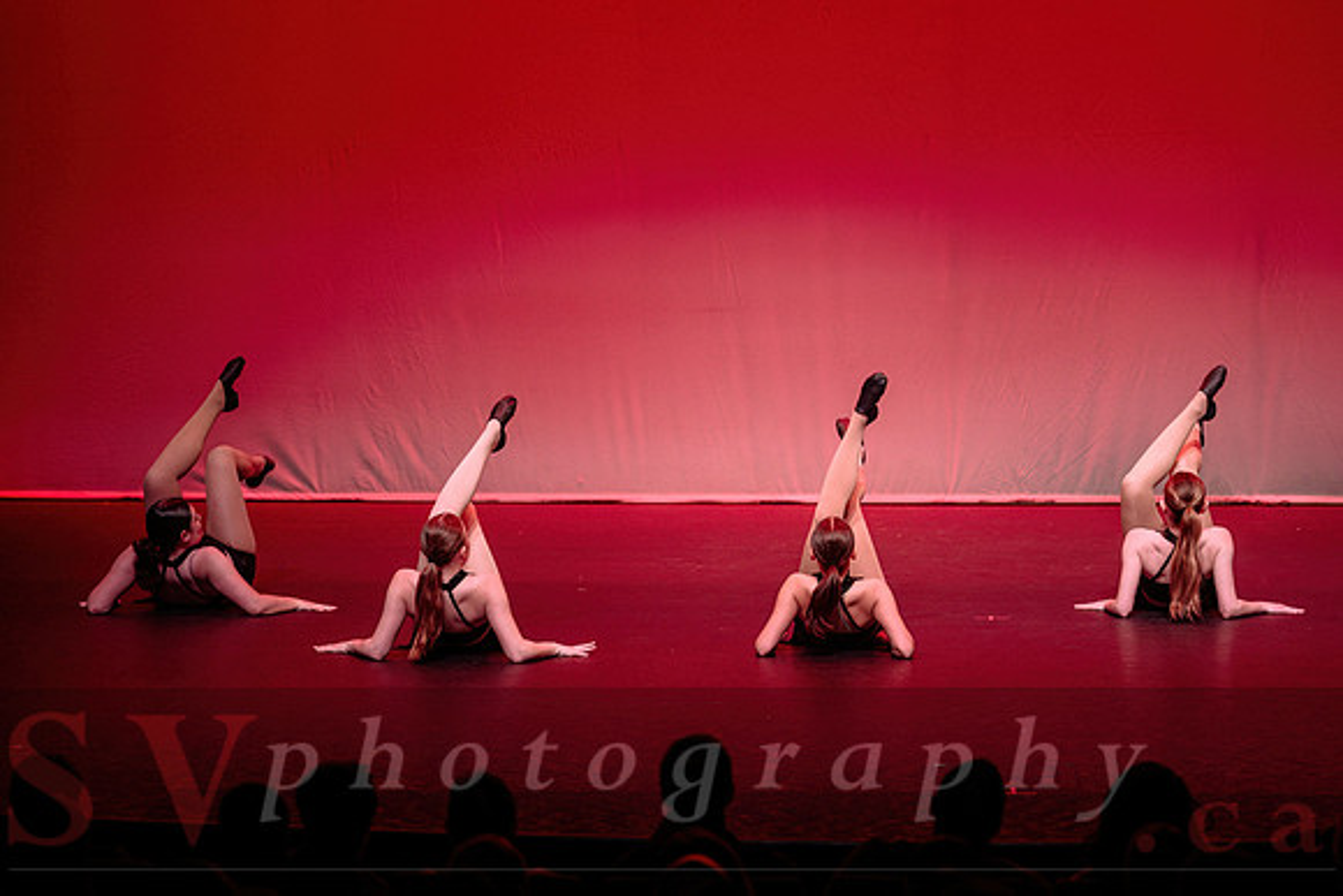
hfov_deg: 16.1
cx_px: 719
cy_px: 416
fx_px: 4750
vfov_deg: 10.8
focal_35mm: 127
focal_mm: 116
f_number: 2.8
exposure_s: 1/500
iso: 1250
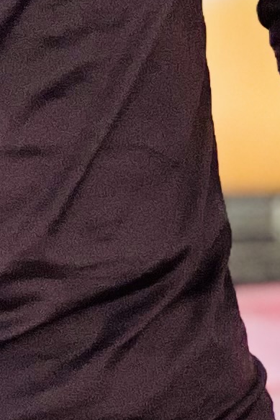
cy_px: -158
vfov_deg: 3.7
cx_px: -121
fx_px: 6455
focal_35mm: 553
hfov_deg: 2.5
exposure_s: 1/121
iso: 100
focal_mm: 9
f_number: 2.8
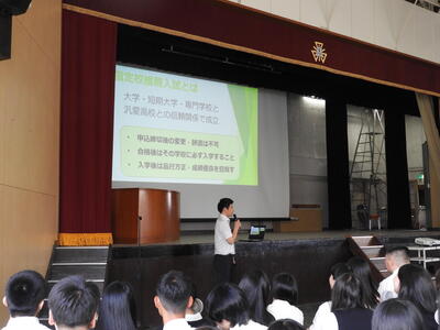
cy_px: 165
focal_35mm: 45
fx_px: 572
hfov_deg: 42.1
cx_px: 220
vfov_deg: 32.2
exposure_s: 1/30
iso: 320
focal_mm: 8.1
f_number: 4
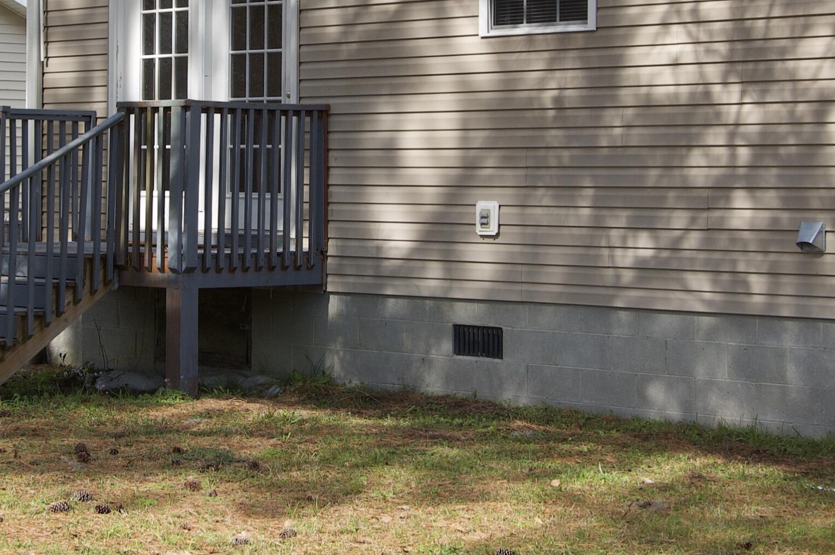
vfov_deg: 14.4
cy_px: 55
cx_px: 326
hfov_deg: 21.7
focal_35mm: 94
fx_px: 2178
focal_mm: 32
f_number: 9
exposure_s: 1/160
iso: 200
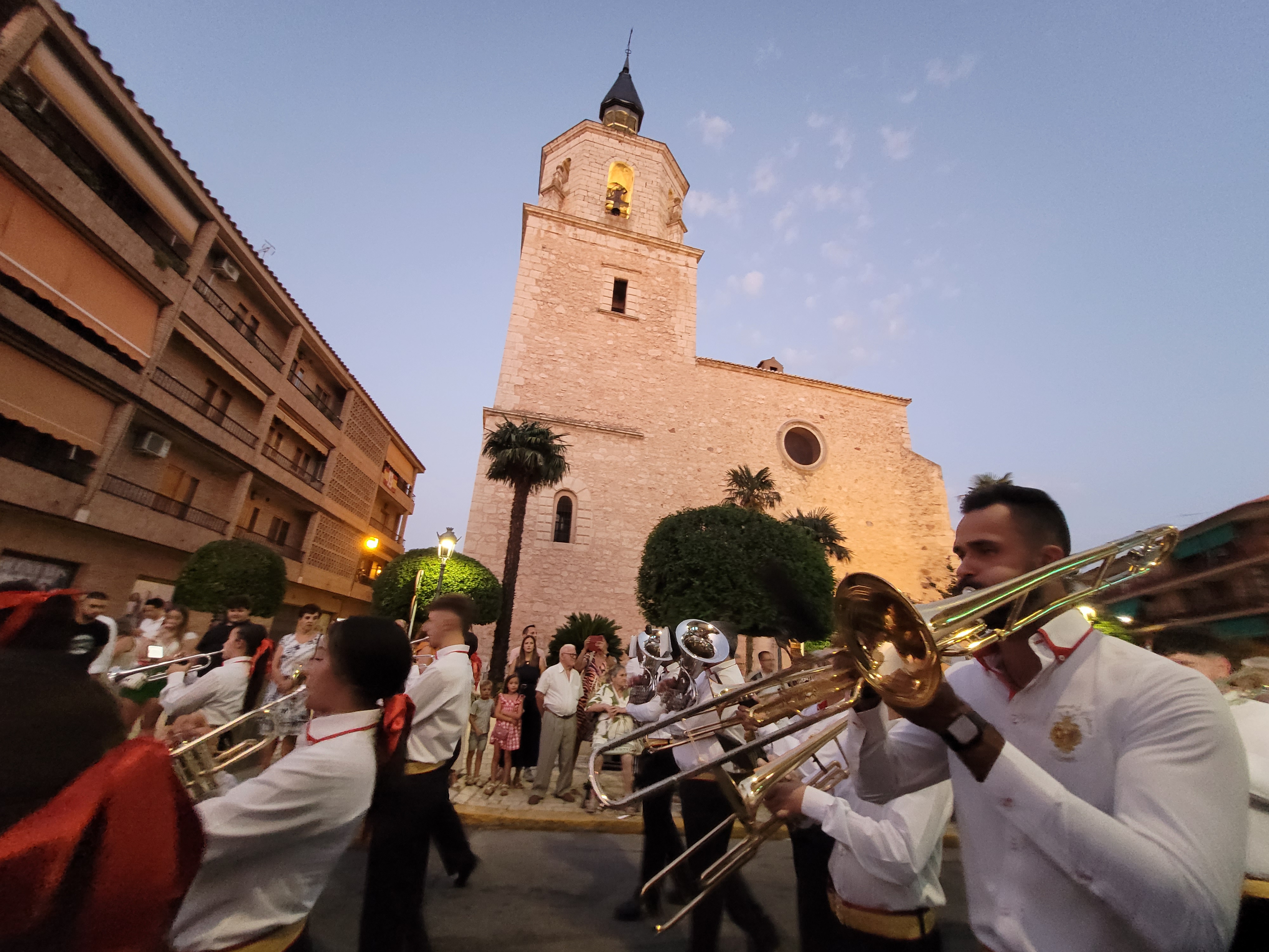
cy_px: 476
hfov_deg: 106.2
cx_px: 634
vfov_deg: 89.9
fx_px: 477
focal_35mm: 13
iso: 640
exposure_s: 1/25
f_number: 2.2
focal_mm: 1.74
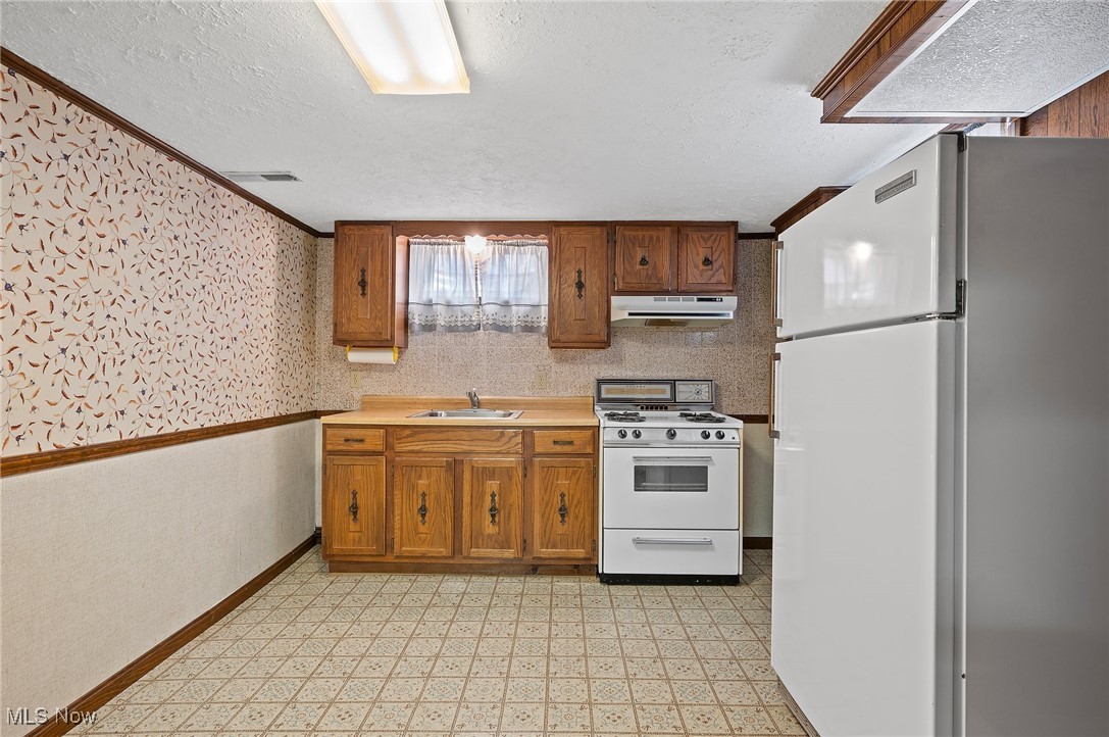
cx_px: 554
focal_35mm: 18
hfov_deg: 91.7
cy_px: 368
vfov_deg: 68.7
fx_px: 538
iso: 400
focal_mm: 17.5
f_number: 8
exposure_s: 1
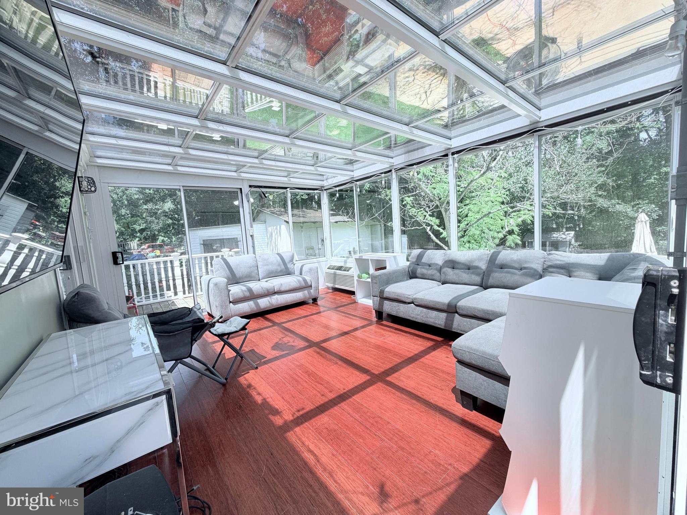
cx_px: 344
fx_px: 278
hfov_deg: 102.1
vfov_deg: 85.7
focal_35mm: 14
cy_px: 258
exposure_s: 1/383
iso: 50
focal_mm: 2.22
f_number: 2.2
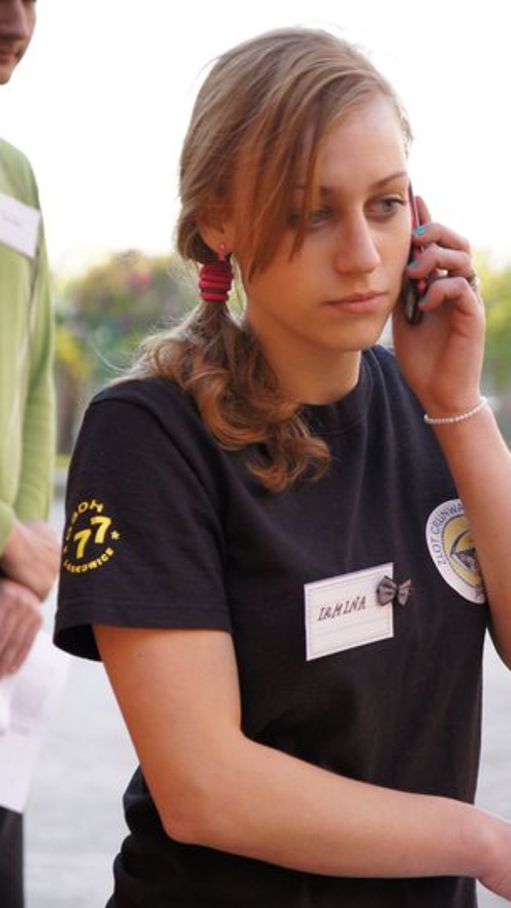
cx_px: 288
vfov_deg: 19.3
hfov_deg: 10.9
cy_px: 457
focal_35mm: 111
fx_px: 2674
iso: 400
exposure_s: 1/80
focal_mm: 70
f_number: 4
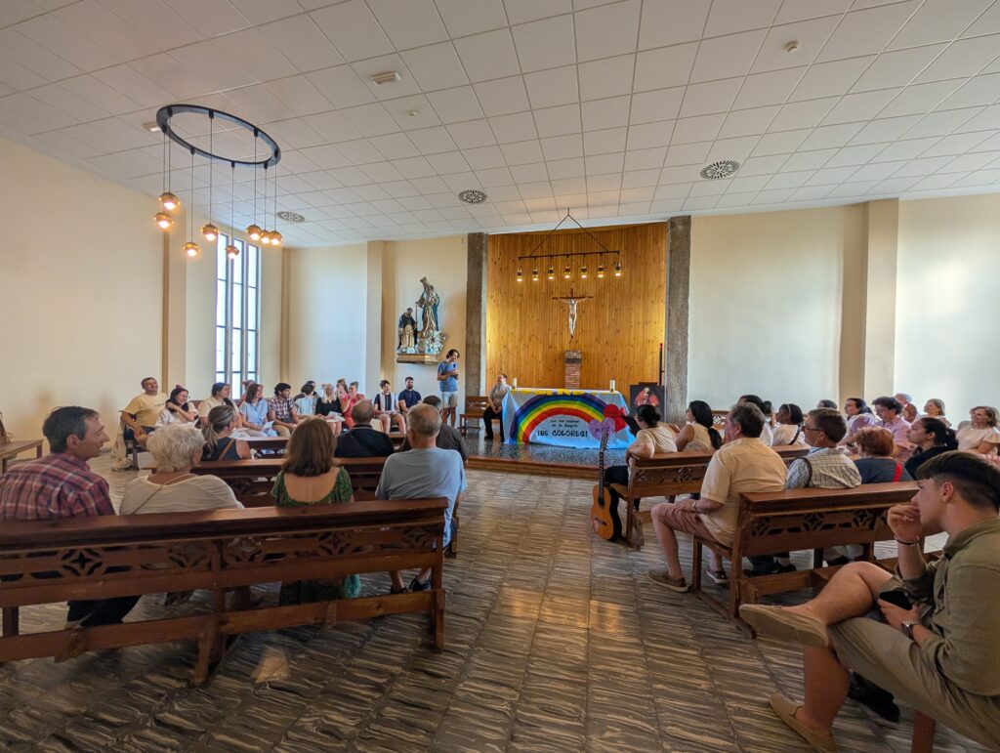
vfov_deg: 94.6
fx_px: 347
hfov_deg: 110.5
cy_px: 376
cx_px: 500
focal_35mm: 12
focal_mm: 2.02
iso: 86
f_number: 1.7
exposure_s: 1/100
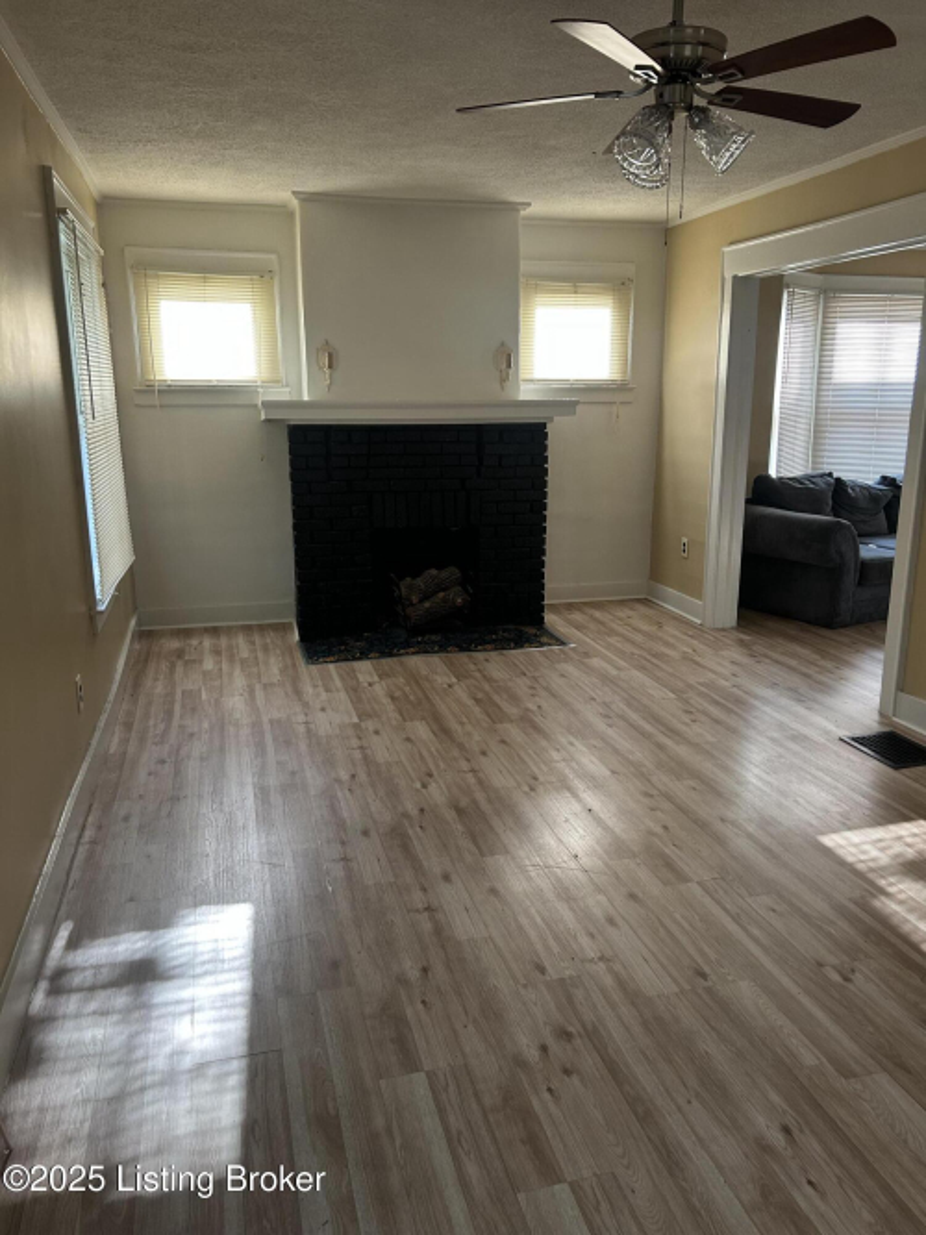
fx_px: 928
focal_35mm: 26
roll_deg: +0.3
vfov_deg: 67.3
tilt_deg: -14.5
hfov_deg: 53.0
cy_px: 618
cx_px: 463
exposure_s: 1/121
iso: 125
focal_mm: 5.7
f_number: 1.5
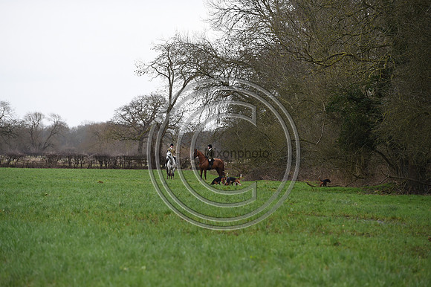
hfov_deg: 10.3
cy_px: 144
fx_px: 2393
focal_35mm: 200
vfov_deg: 6.9
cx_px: 216
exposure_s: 1/1250
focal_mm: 200
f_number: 5.6
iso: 1000
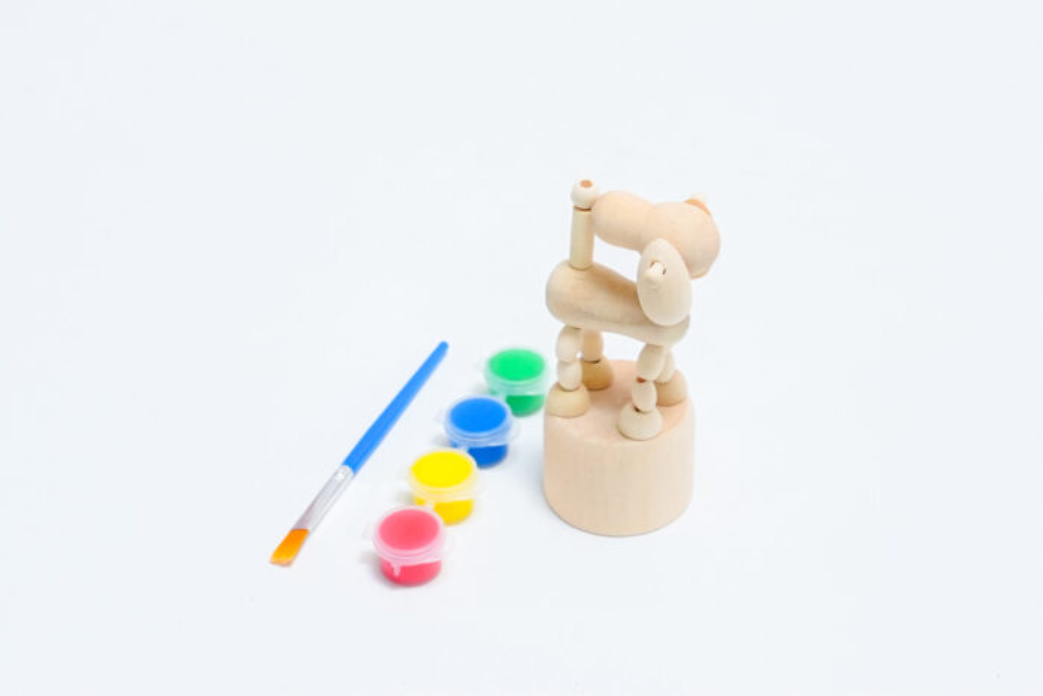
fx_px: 2376
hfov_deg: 24.8
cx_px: 522
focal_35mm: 82
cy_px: 348
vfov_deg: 16.7
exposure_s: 1/125
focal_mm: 55
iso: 3200
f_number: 11
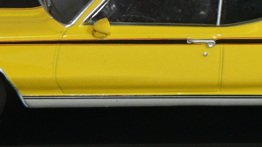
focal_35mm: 333
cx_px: 185
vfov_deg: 3.6
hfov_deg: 6.5
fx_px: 2313
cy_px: 9
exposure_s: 1/60
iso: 80
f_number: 3.2
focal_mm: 14
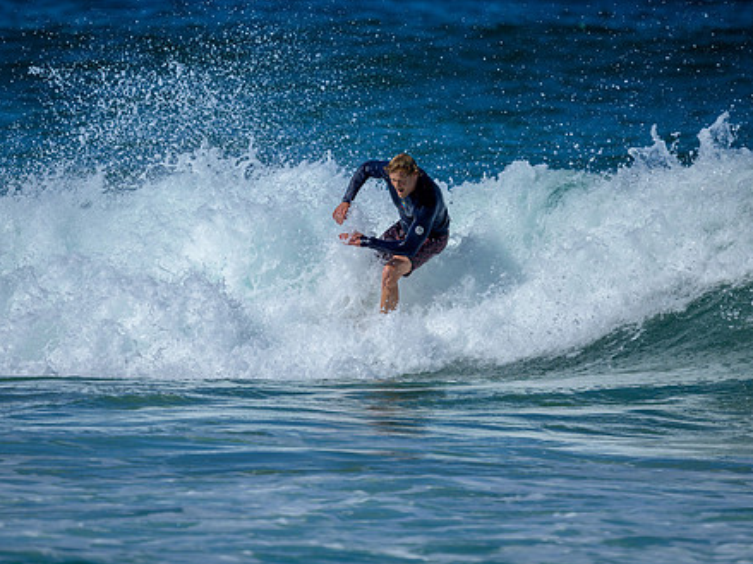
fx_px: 22117
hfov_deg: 2.0
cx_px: 398
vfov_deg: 1.5
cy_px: 248
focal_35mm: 1017
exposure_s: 1/2500
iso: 180
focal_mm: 800
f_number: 6.3
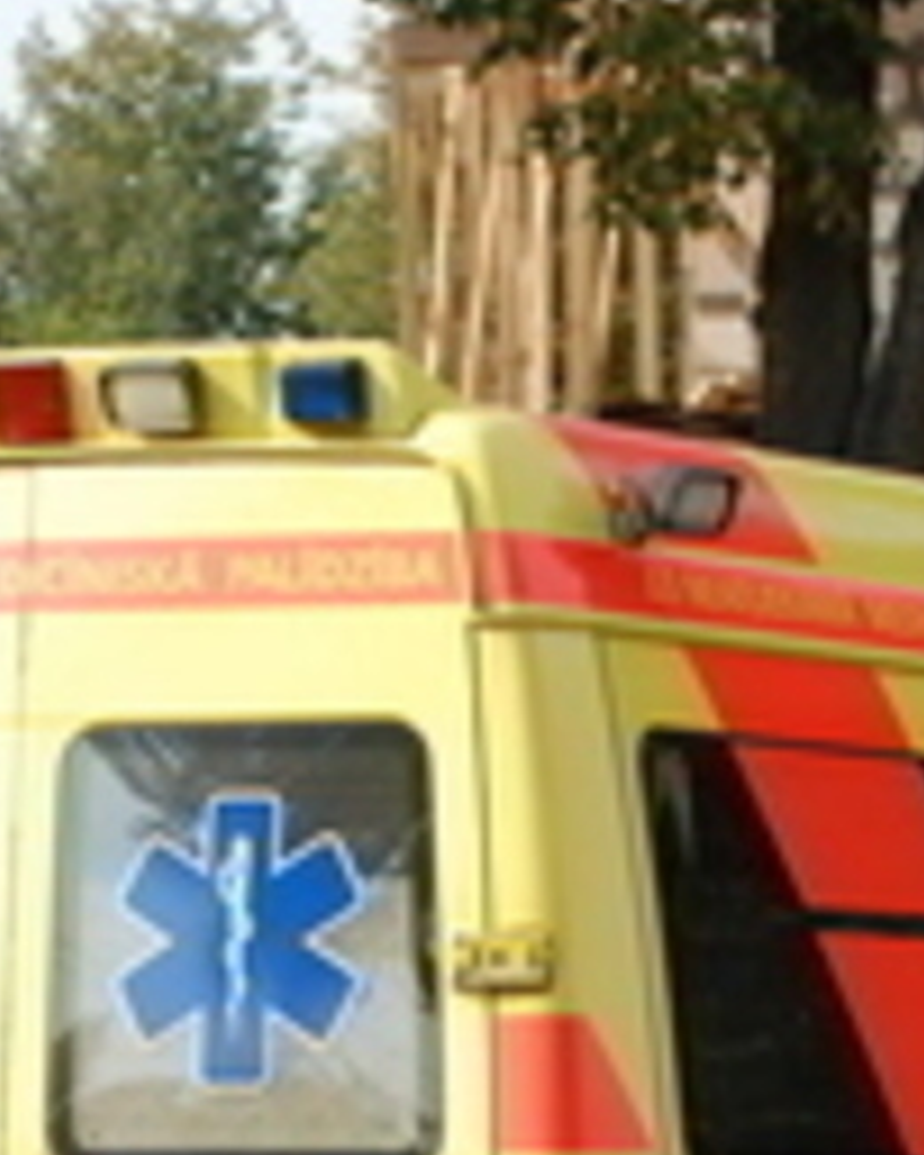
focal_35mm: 222
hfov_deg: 6.9
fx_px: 7589
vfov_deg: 8.6
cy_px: 1272
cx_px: 1109
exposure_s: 1/1500
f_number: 5.6
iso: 640
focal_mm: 40
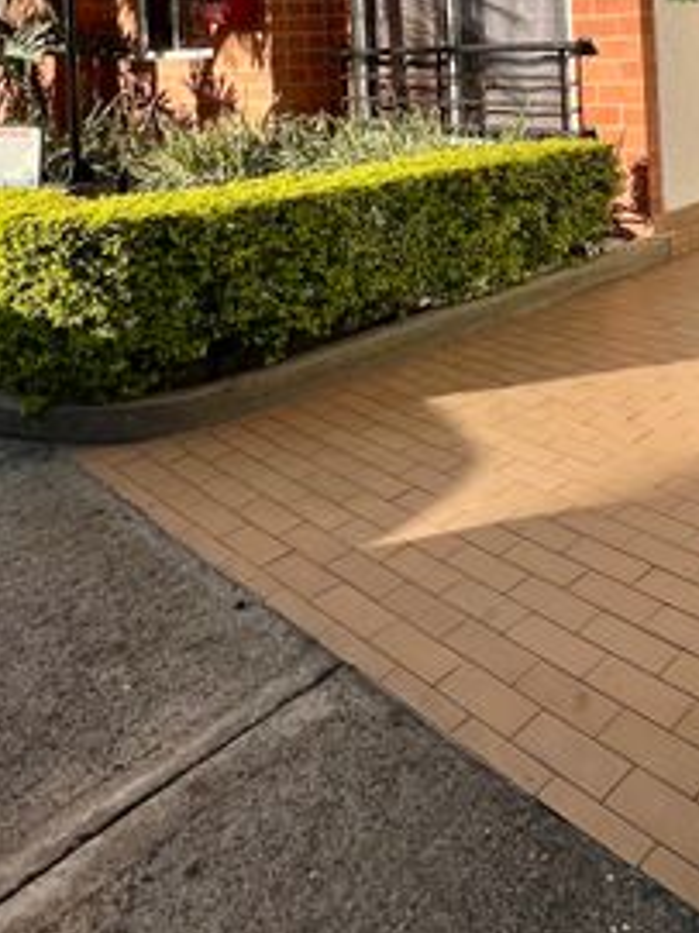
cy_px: 26
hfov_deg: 43.2
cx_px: 496
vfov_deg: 48.2
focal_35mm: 32
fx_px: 862
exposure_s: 1/1143
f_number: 1.8
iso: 32
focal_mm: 1.57
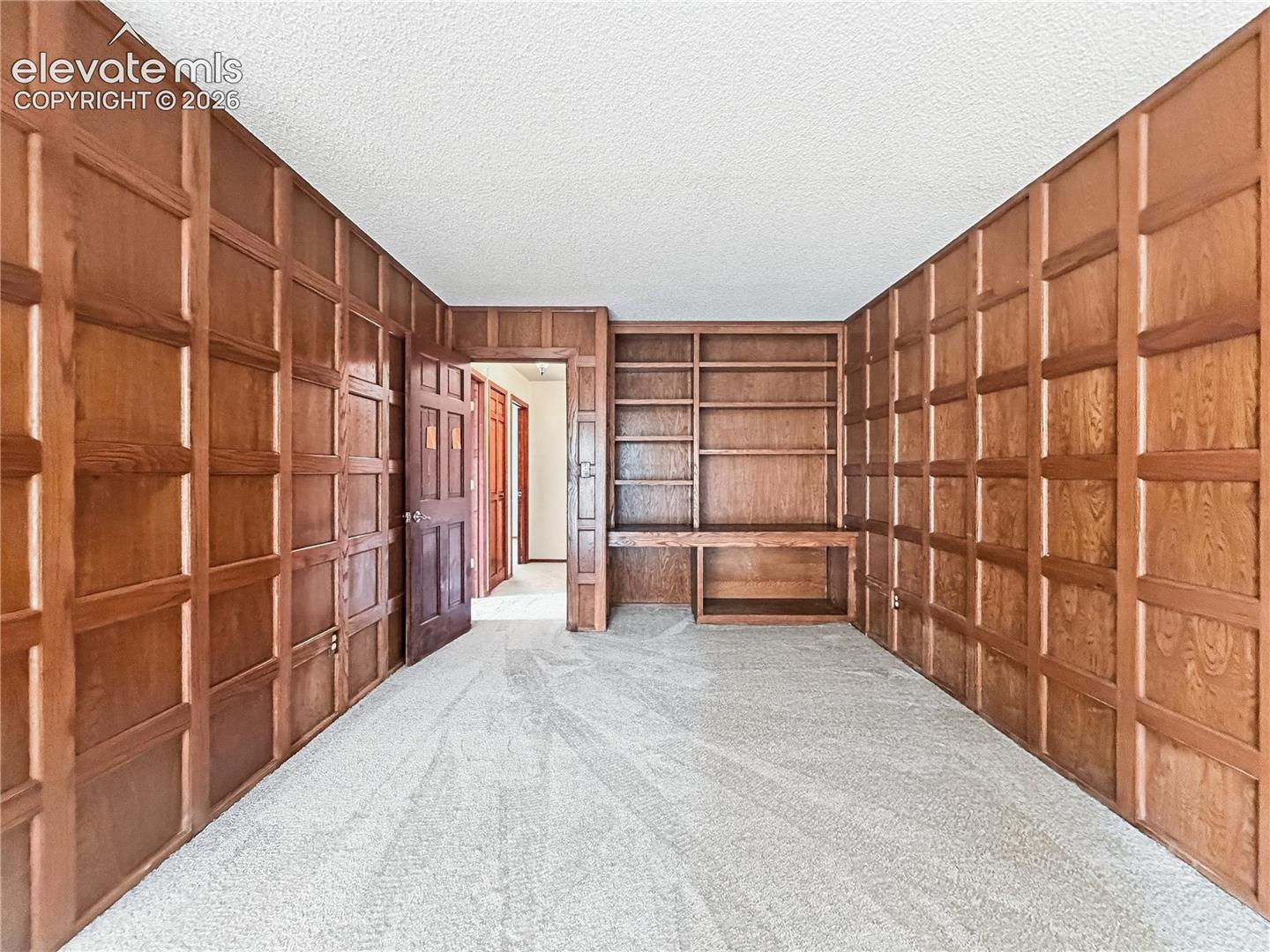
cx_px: 635
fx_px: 514
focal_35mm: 14
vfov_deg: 85.7
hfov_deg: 102.1
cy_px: 476
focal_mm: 2.2
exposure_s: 1/60
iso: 800
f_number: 2.2
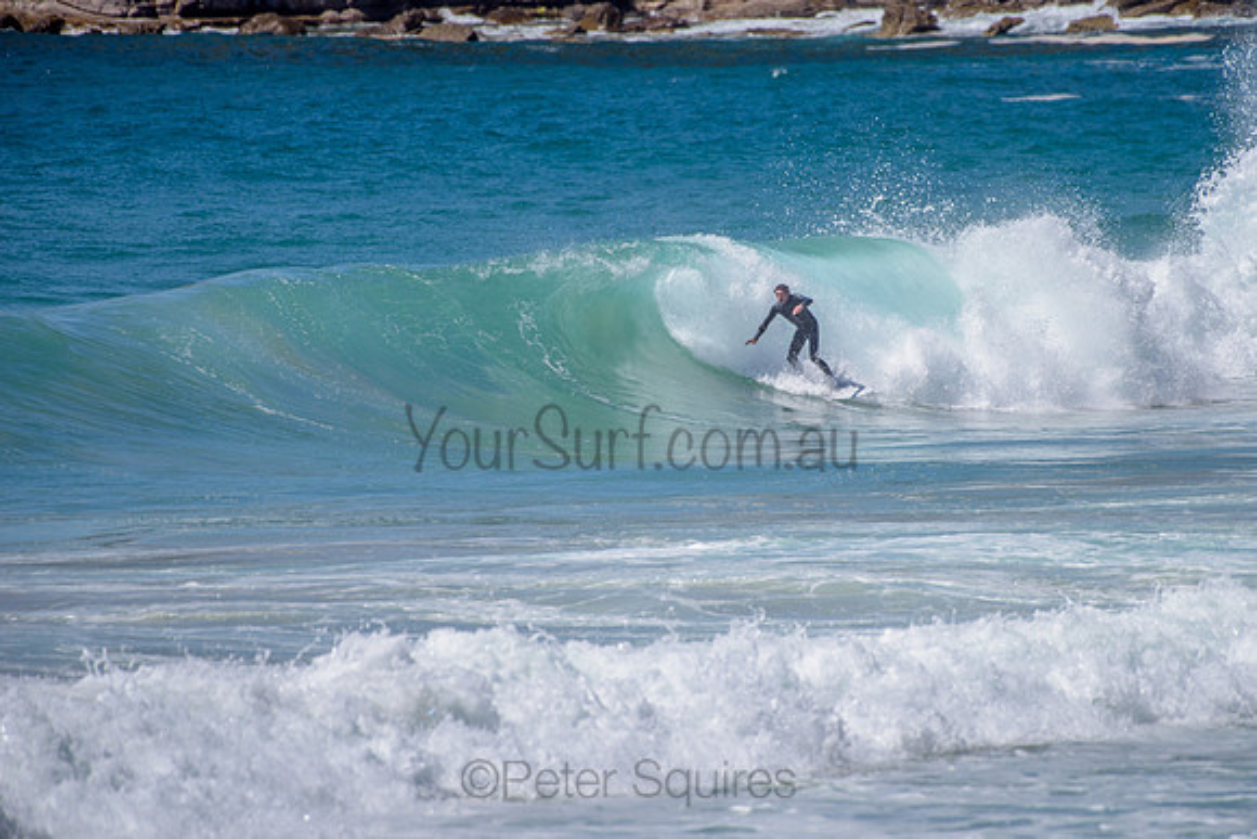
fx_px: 21401
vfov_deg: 2.2
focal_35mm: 613
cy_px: 397
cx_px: 770
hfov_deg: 3.4
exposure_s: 1/2000
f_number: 5.6
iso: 100
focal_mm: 500
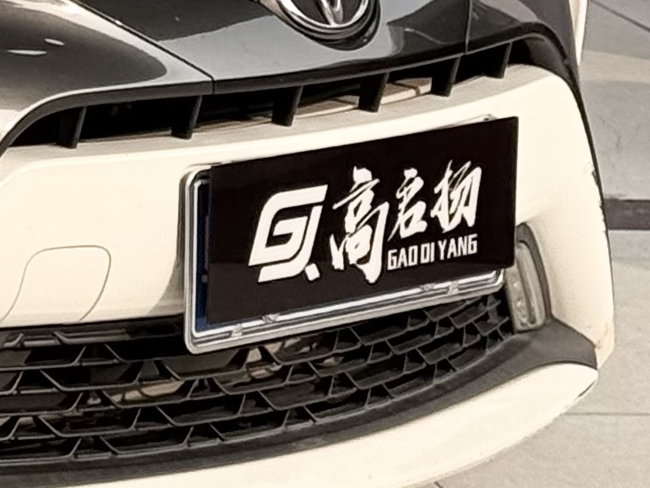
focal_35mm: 264
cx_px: -847
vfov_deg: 5.5
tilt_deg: -2.9
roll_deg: -0.1
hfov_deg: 7.1
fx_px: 4958
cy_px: -601
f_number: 1.78
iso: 64
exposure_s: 1/1597
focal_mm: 6.76
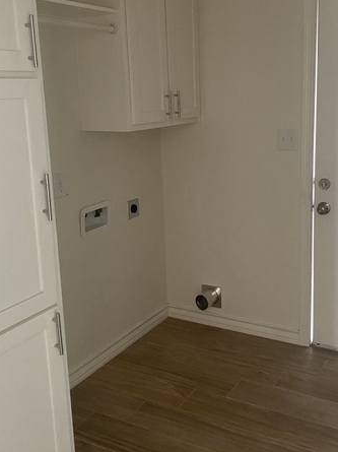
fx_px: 508
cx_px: 202
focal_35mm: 39
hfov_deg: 36.6
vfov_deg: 47.7
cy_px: 191
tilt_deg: -12.0
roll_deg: +2.2
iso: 500
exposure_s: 1/49
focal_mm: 4.25
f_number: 1.8
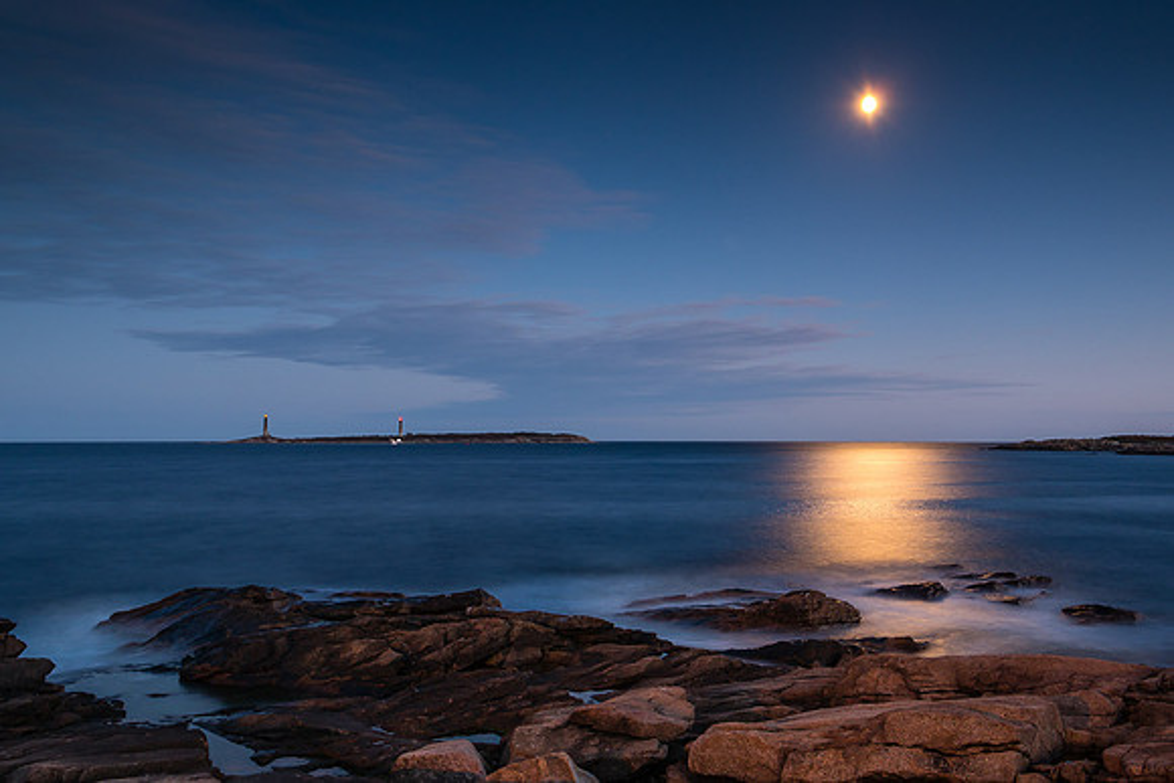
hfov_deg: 62.9
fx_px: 960
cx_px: 586
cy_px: 374
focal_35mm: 29
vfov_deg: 44.4
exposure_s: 30
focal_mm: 14
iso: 100
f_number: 6.3
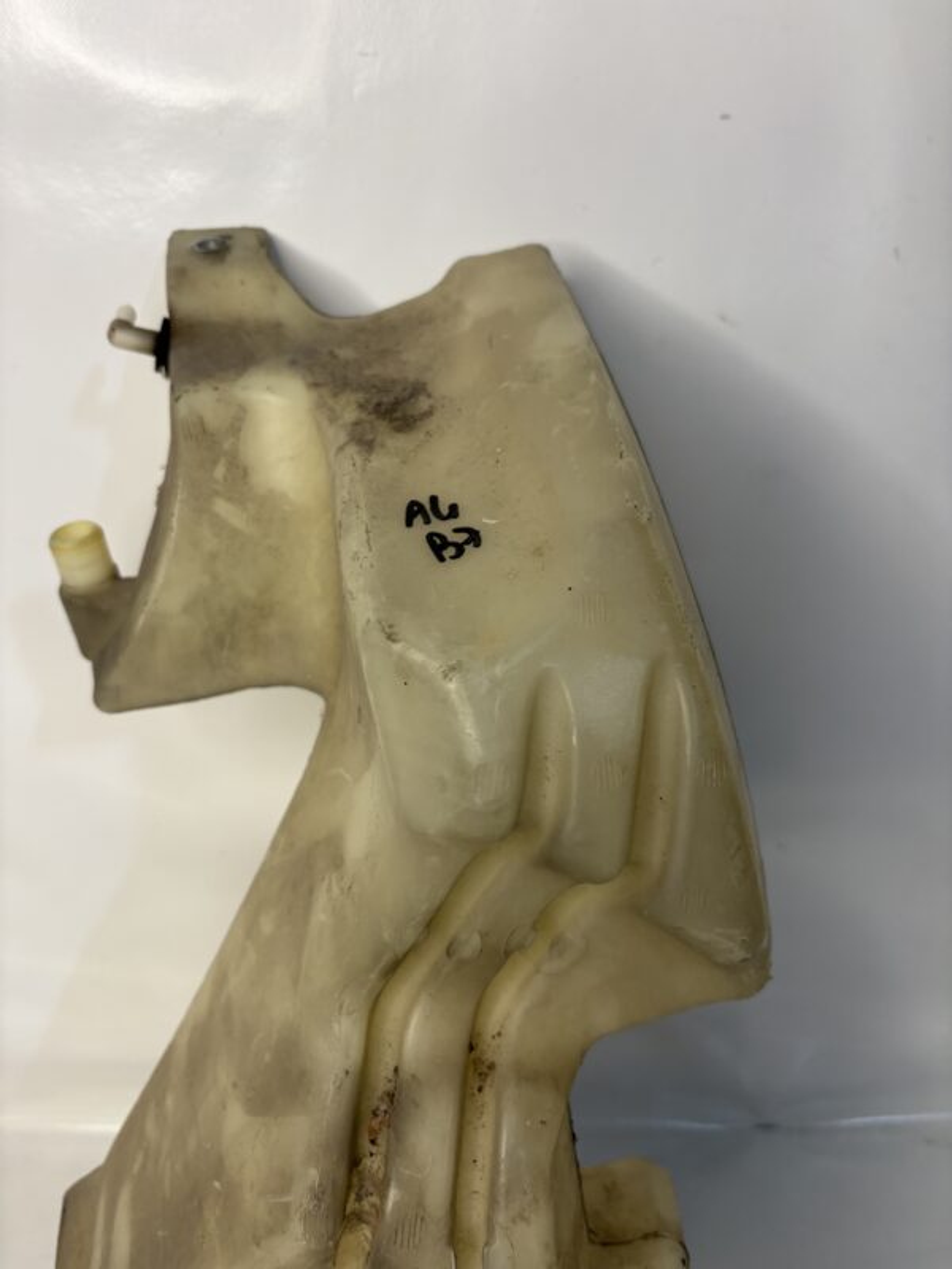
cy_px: 634
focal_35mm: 26
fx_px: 953
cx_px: 476
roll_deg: -1.6
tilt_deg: -32.0
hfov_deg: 53.1
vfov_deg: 67.3
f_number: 1.6
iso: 125
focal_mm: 5.96
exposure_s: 1/100
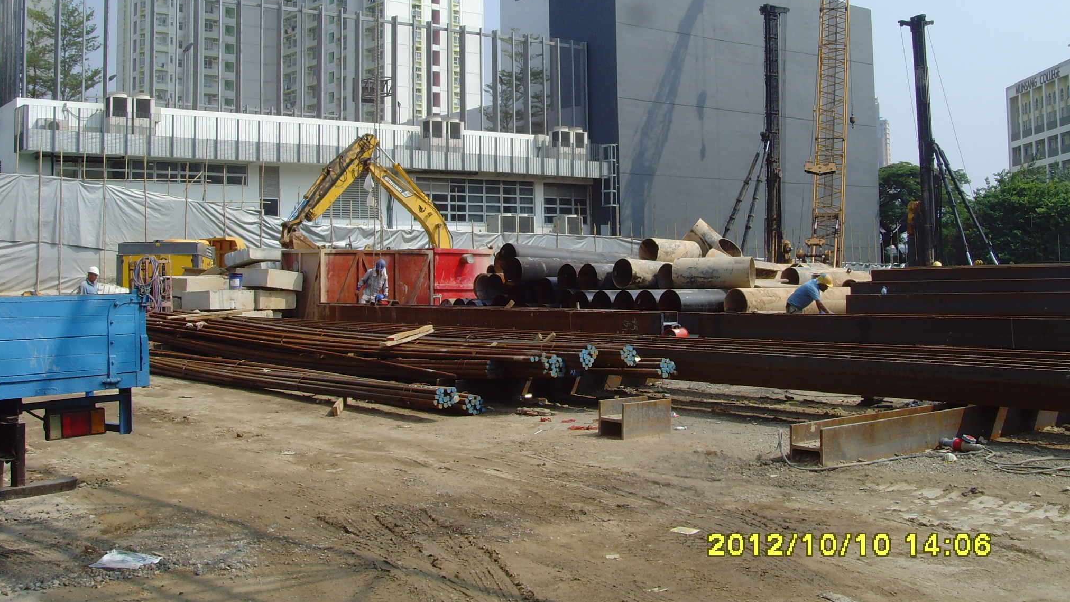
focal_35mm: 43
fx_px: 1220
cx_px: 538
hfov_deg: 47.4
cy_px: 223
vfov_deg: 27.6
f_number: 6.3
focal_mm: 6.6
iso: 80
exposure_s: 1/250
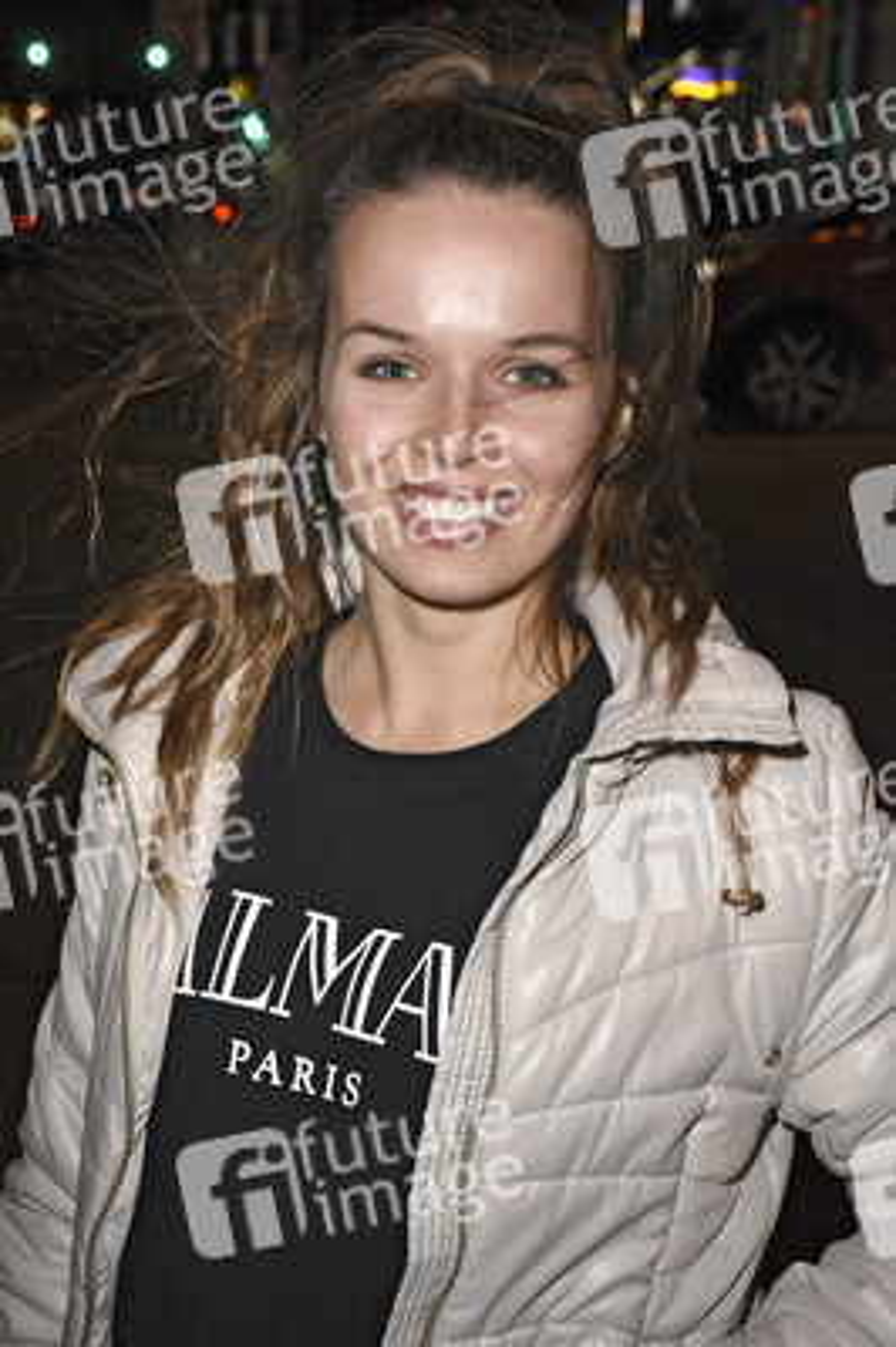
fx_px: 2524
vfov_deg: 29.9
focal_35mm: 68
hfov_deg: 20.1
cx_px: 448
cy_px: 674
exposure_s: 1/160
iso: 3200
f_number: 6.3
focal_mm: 45
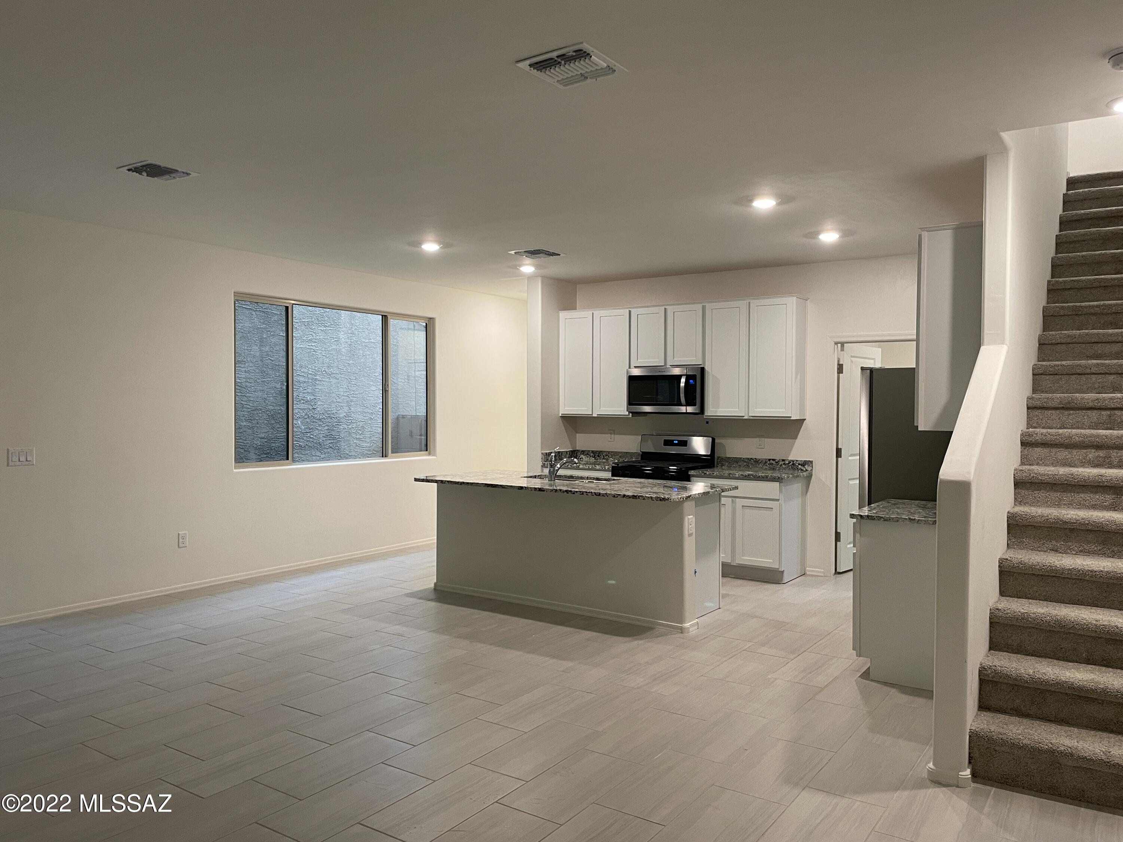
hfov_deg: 67.3
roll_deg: -0.3
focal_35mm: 26
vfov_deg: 53.1
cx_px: 562
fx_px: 843
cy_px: 421
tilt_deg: -1.3
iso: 125
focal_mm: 4.2
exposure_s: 1/60
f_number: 1.6
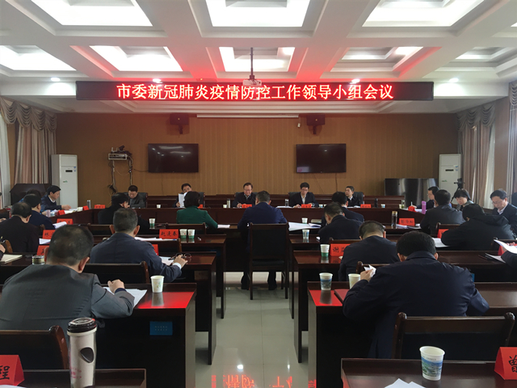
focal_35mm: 29
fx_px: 433
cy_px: 194
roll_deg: +0.2
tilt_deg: -2.4
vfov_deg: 48.2
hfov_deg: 61.7
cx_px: 258
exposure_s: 1/33
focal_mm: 4.15
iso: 64
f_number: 2.2
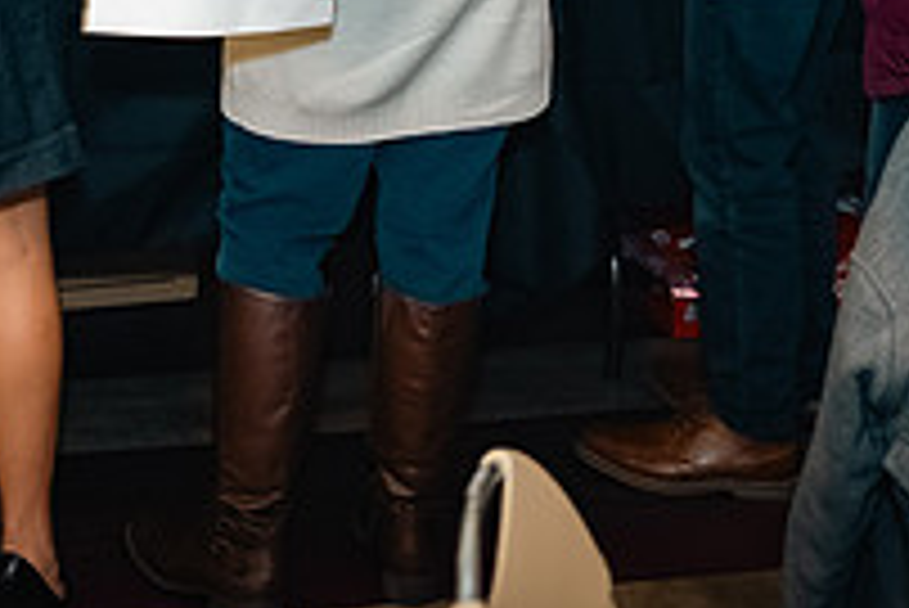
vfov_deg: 14.2
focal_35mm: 92
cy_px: -227
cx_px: 212
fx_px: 2325
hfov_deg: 21.9
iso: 1600
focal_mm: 32
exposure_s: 1/100
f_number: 2.8
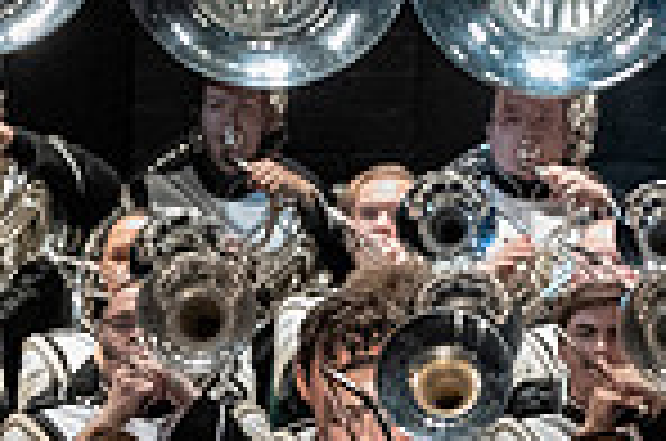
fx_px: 15747
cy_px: 724
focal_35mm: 853
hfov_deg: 2.4
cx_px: 1125
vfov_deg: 1.6
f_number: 4
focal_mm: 145
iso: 4000
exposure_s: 1/500
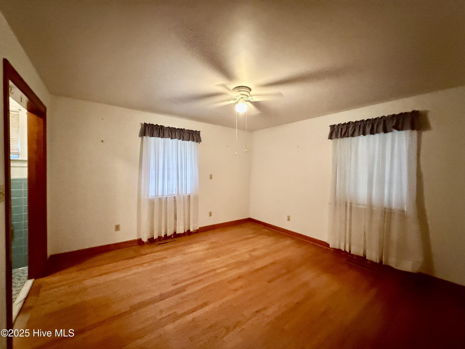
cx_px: 232
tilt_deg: -2.0
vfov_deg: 85.7
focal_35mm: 14
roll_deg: -0.8
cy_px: 174
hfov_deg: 102.1
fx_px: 188
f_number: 2.2
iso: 1000
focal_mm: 2.22
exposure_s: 1/60
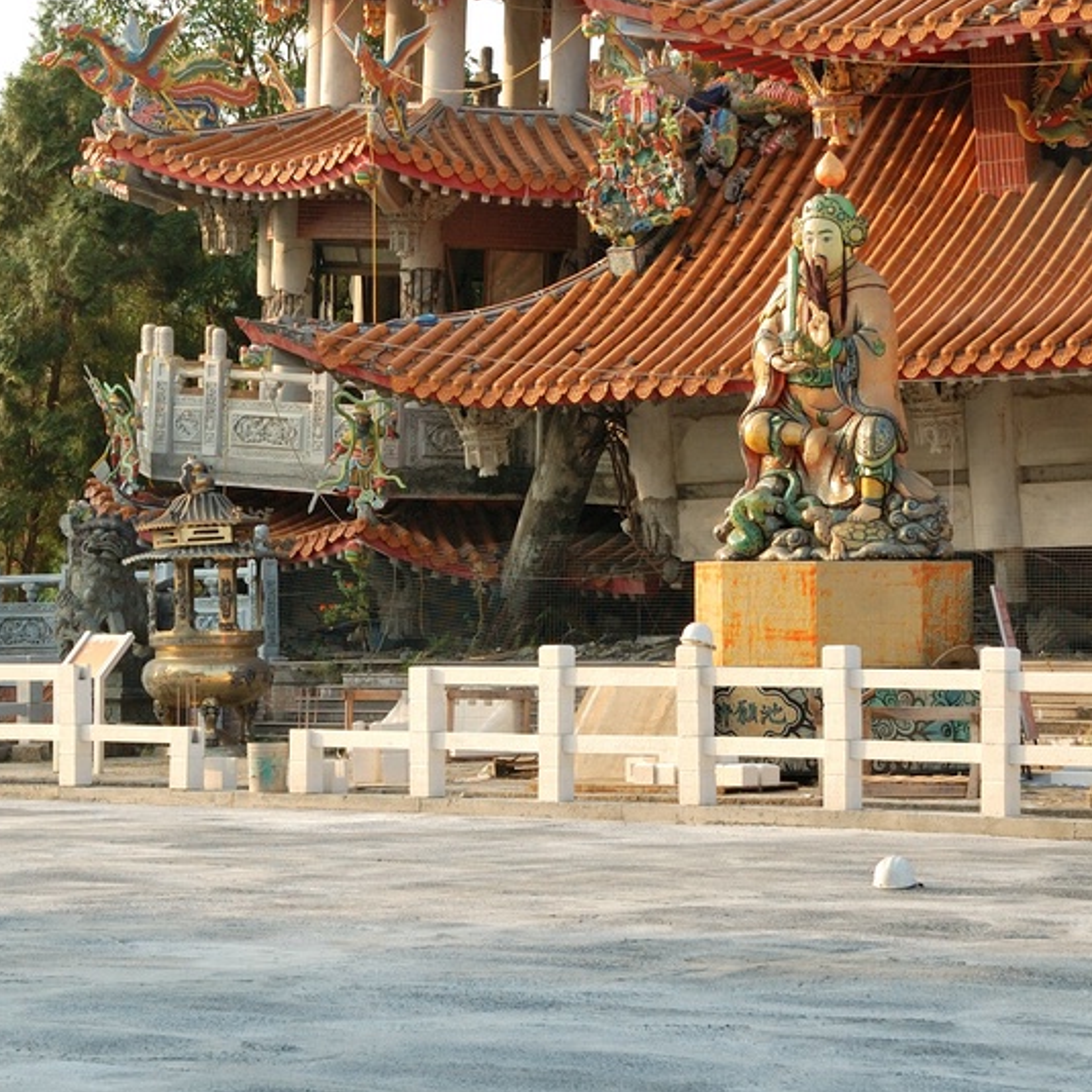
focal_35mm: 122
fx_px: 4354
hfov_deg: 14.3
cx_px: 516
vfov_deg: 14.3
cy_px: 458
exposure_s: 1/320
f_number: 6.3
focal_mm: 50
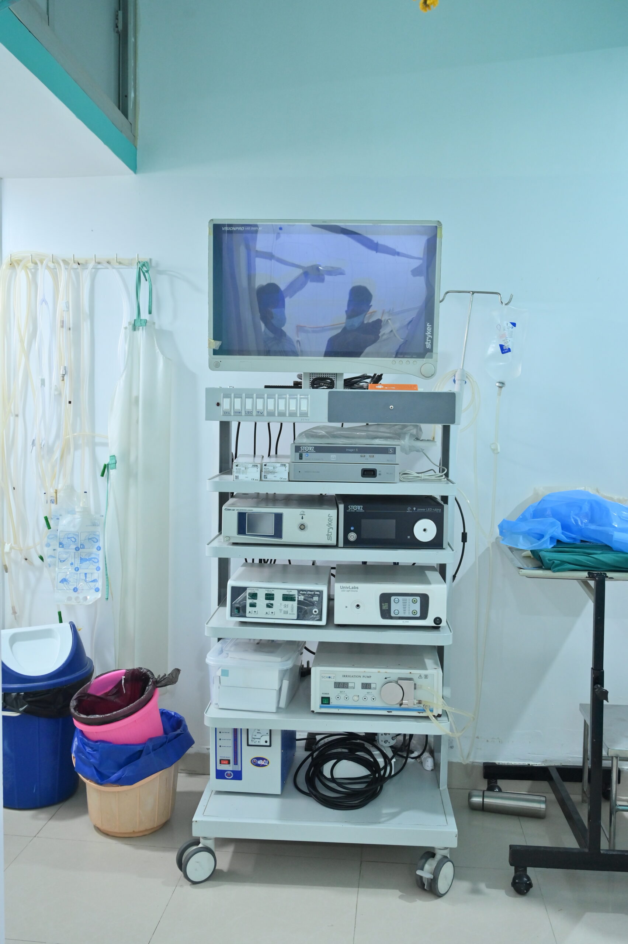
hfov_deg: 40.5
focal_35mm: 32
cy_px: 472
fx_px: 852
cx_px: 314
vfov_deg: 58.0
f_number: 5
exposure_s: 1/125
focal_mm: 32.5
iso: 2000
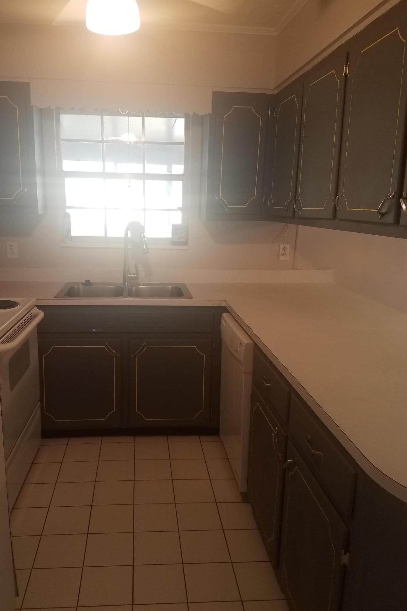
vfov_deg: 65.5
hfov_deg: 46.4
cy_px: 311
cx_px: 186
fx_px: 475
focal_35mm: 28
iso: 100
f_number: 1.7
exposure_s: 1/60
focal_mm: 4.2
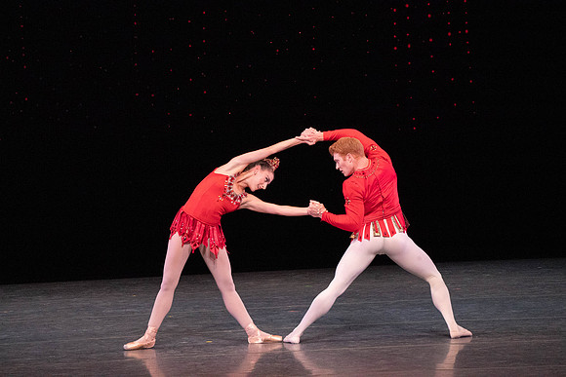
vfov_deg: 3.9
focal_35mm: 355
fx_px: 5582
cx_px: 283
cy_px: 188
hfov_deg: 5.8
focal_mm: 355
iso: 16000
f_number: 11
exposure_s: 1/500
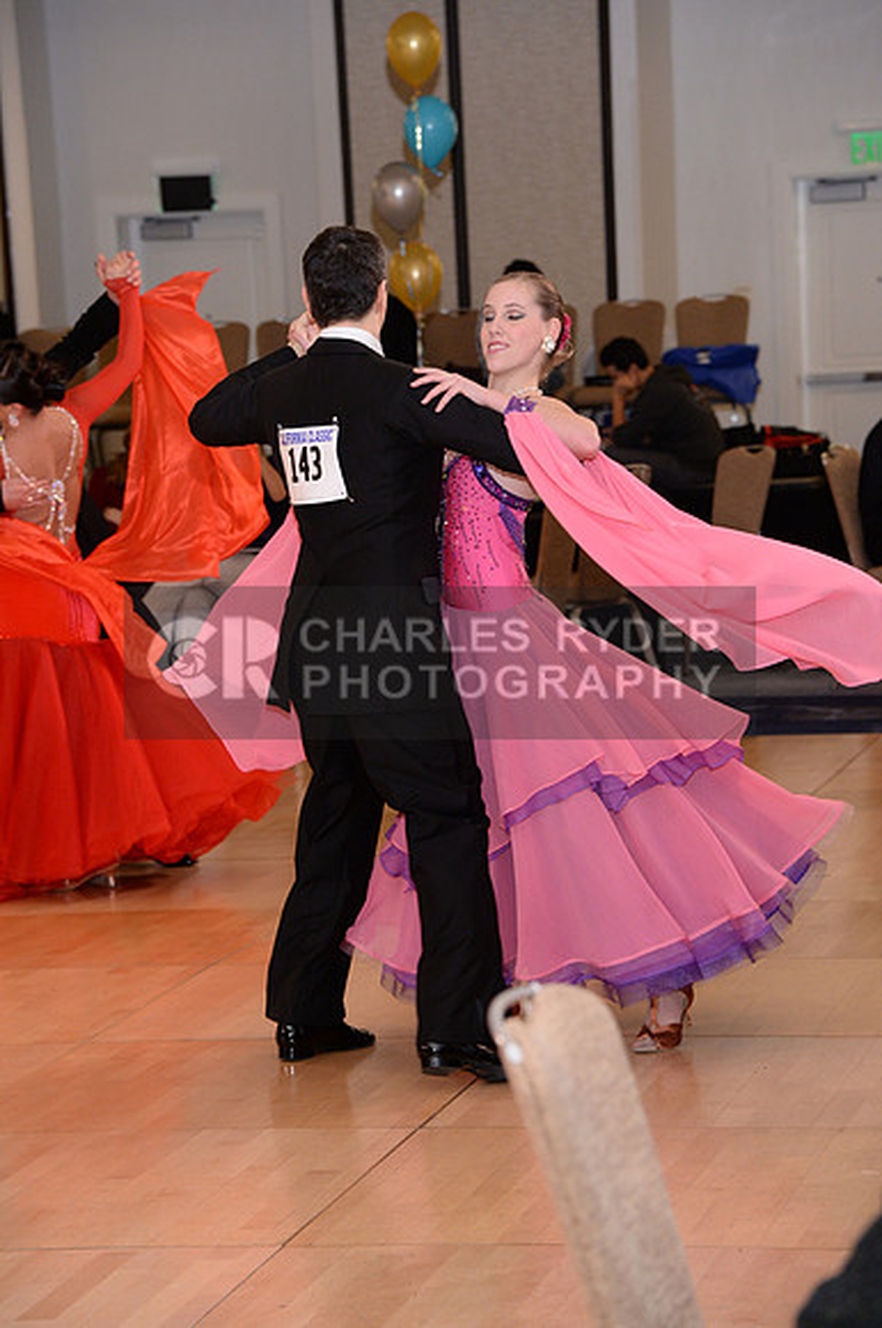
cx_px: 441
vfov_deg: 17.1
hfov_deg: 11.4
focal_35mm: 120
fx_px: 4423
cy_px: 664
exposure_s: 1/200
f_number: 5.6
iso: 2500
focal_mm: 120
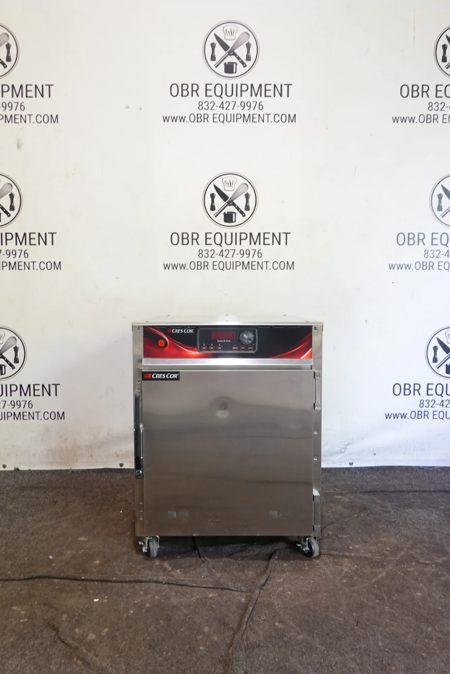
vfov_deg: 61.9
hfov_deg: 43.6
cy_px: 337
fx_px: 562
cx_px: 225
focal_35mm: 30
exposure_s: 1/13
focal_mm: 11.06
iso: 200
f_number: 3.2
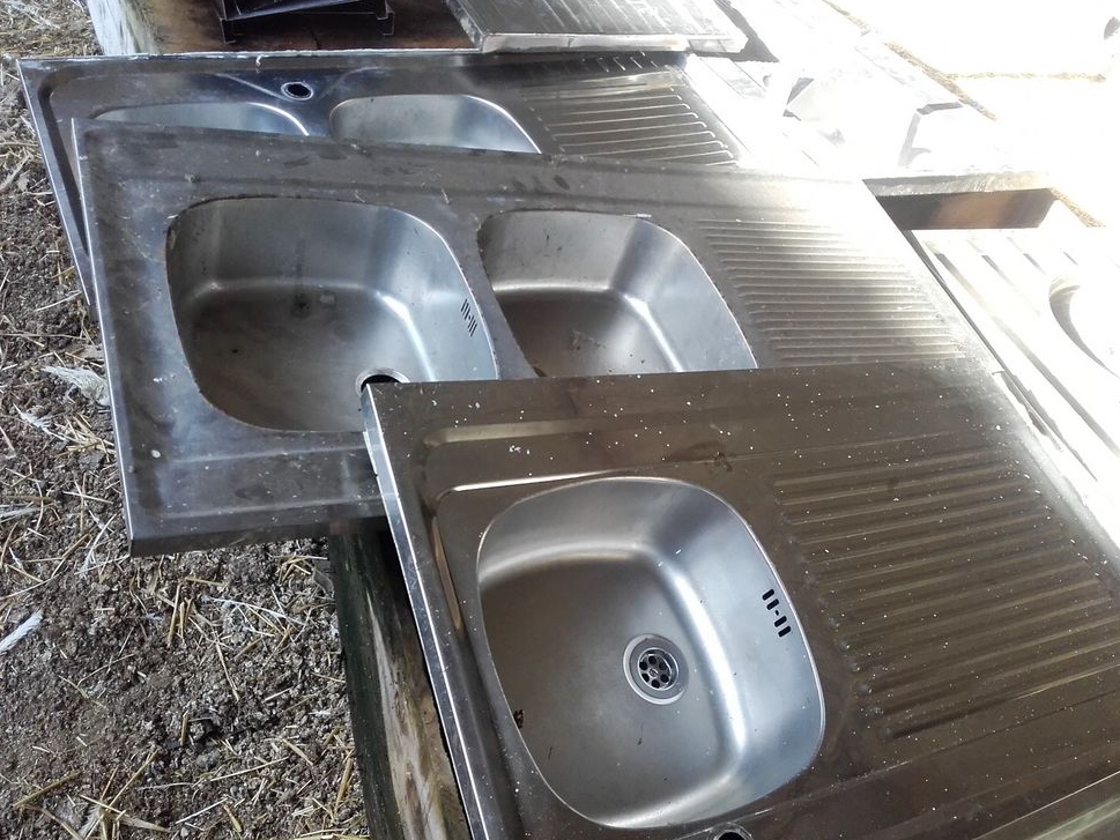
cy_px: 431
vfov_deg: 44.2
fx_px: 1035
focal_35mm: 32
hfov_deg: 56.8
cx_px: 565
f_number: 2.2
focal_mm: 3.3
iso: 80
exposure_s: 1/100
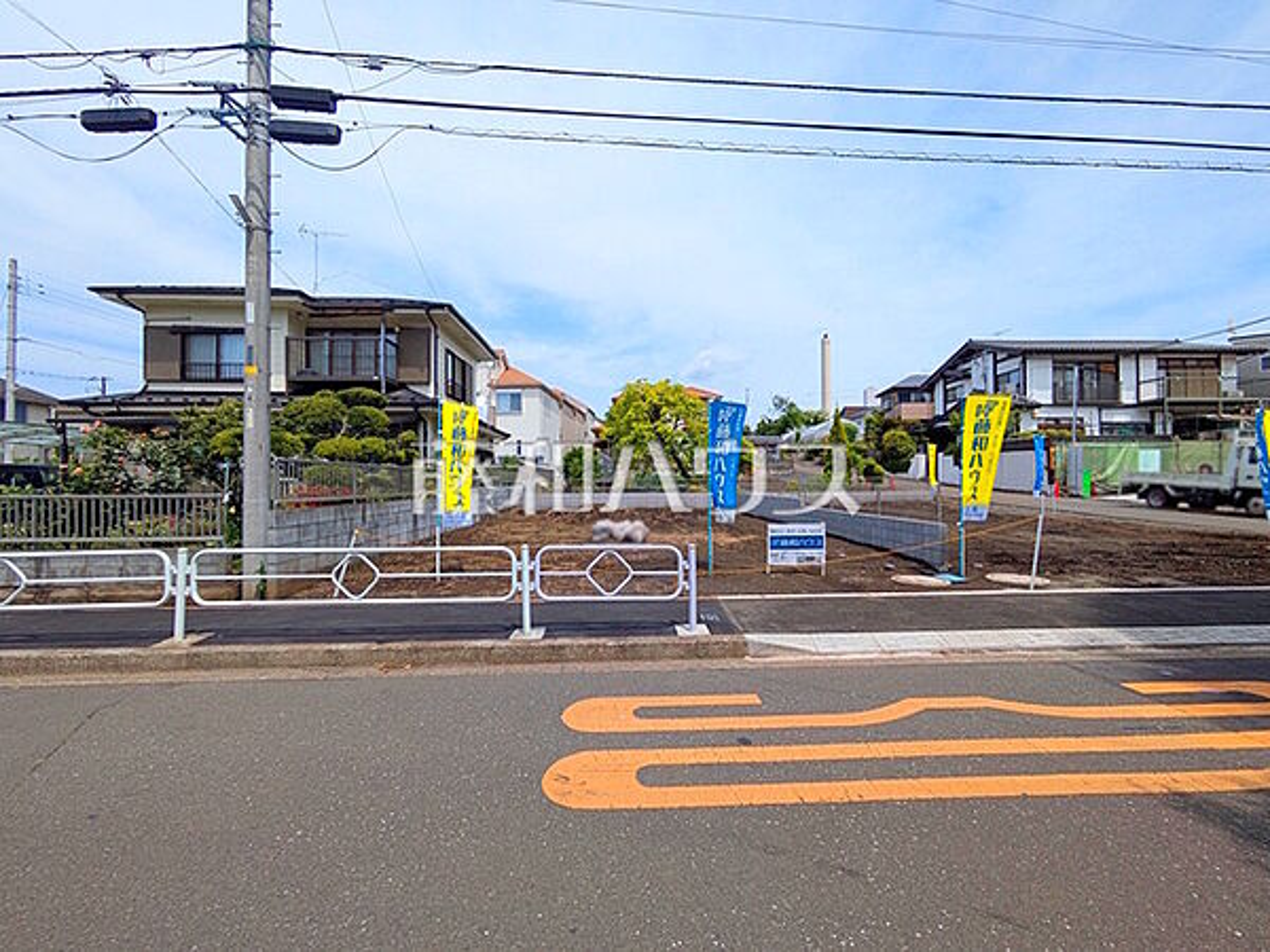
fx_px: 514
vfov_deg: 85.7
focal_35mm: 14
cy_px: 476
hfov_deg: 102.1
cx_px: 635
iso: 51
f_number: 2.2
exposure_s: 1/2294
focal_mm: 1.83
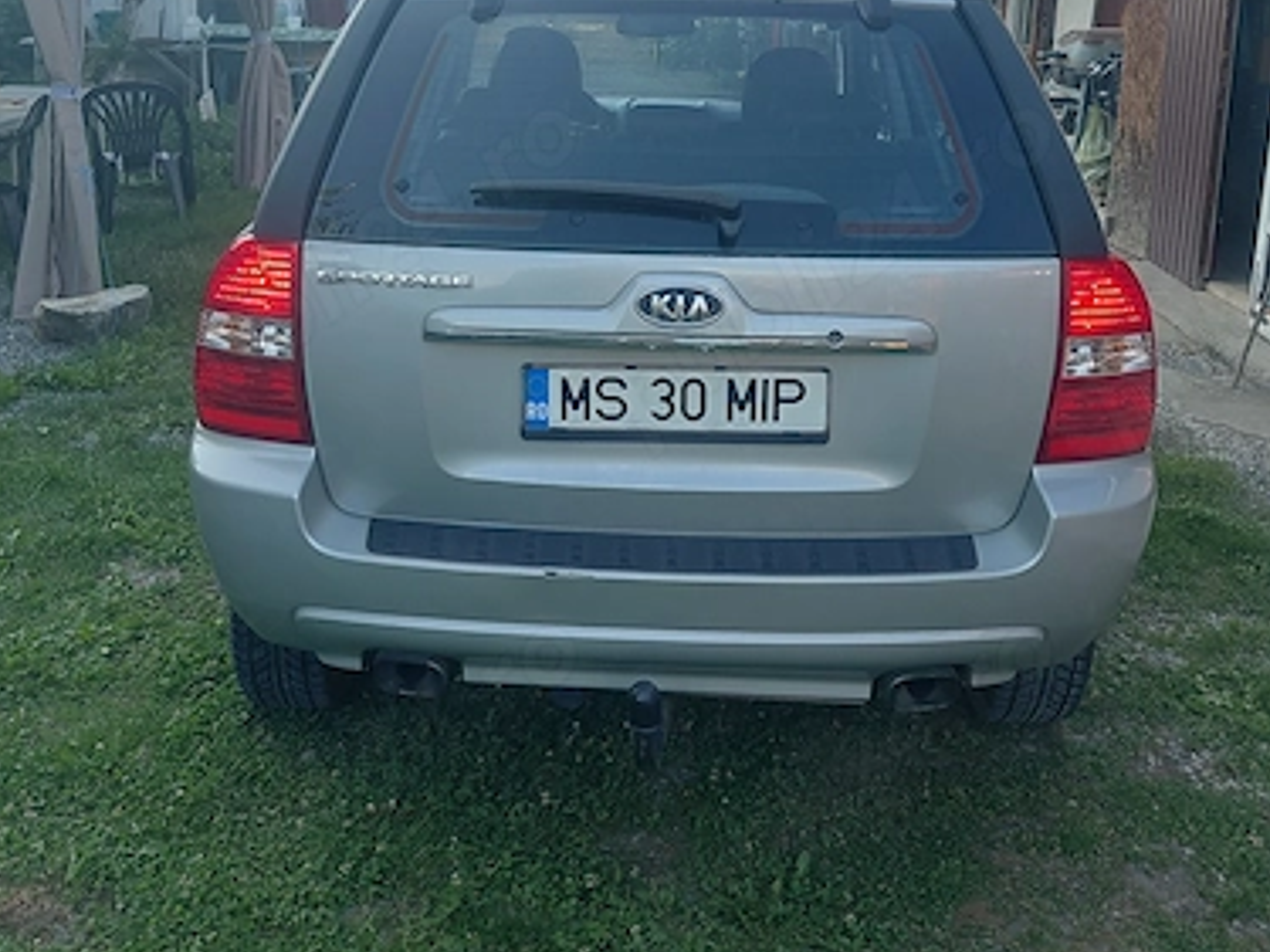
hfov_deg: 46.8
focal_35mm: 40
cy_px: 305
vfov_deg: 35.5
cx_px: 596
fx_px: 1467
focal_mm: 4.69
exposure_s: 1/239
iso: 50
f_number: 1.8
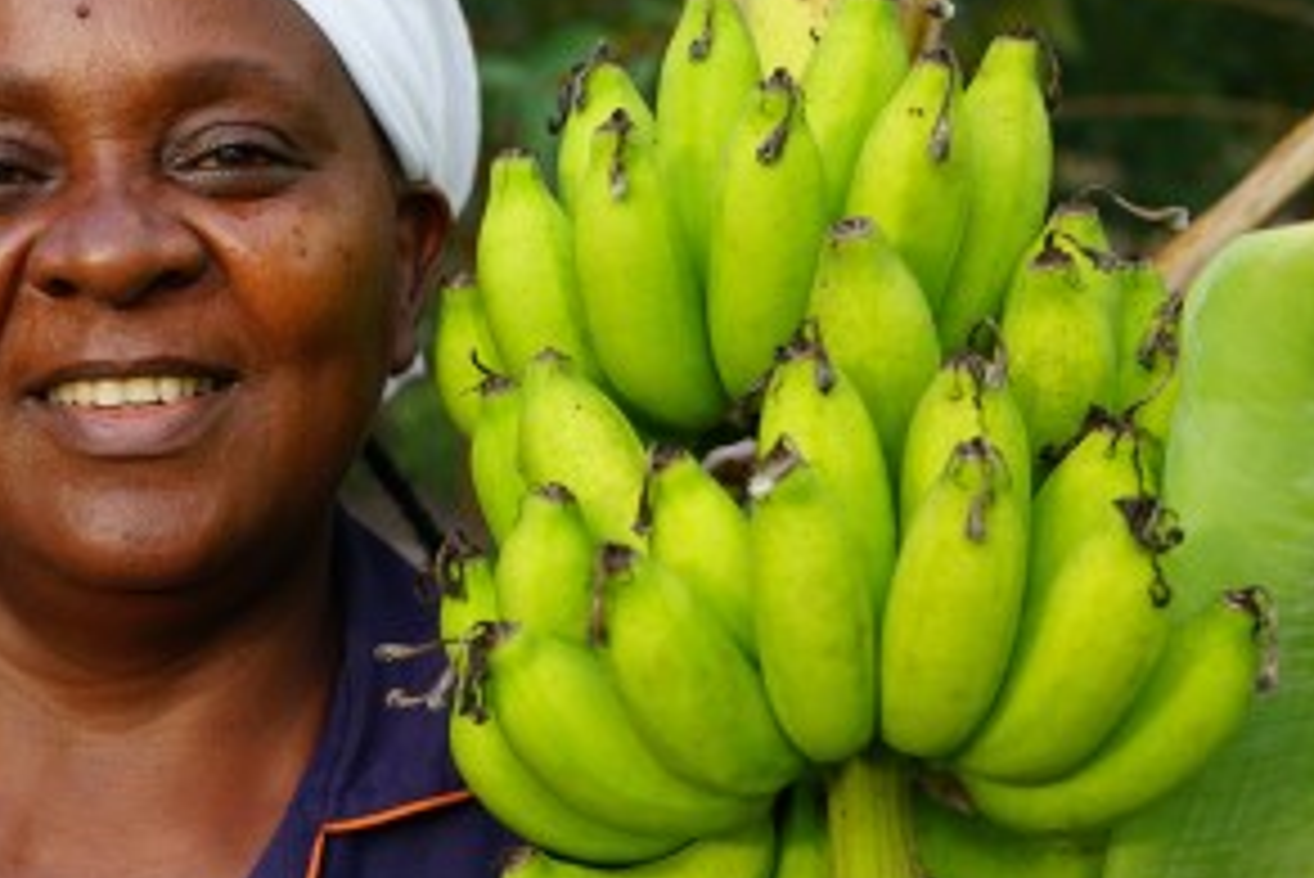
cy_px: 432
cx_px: 414
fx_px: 2520
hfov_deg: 29.0
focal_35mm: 69
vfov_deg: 19.8
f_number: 5
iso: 100
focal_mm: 42
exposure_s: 1/60
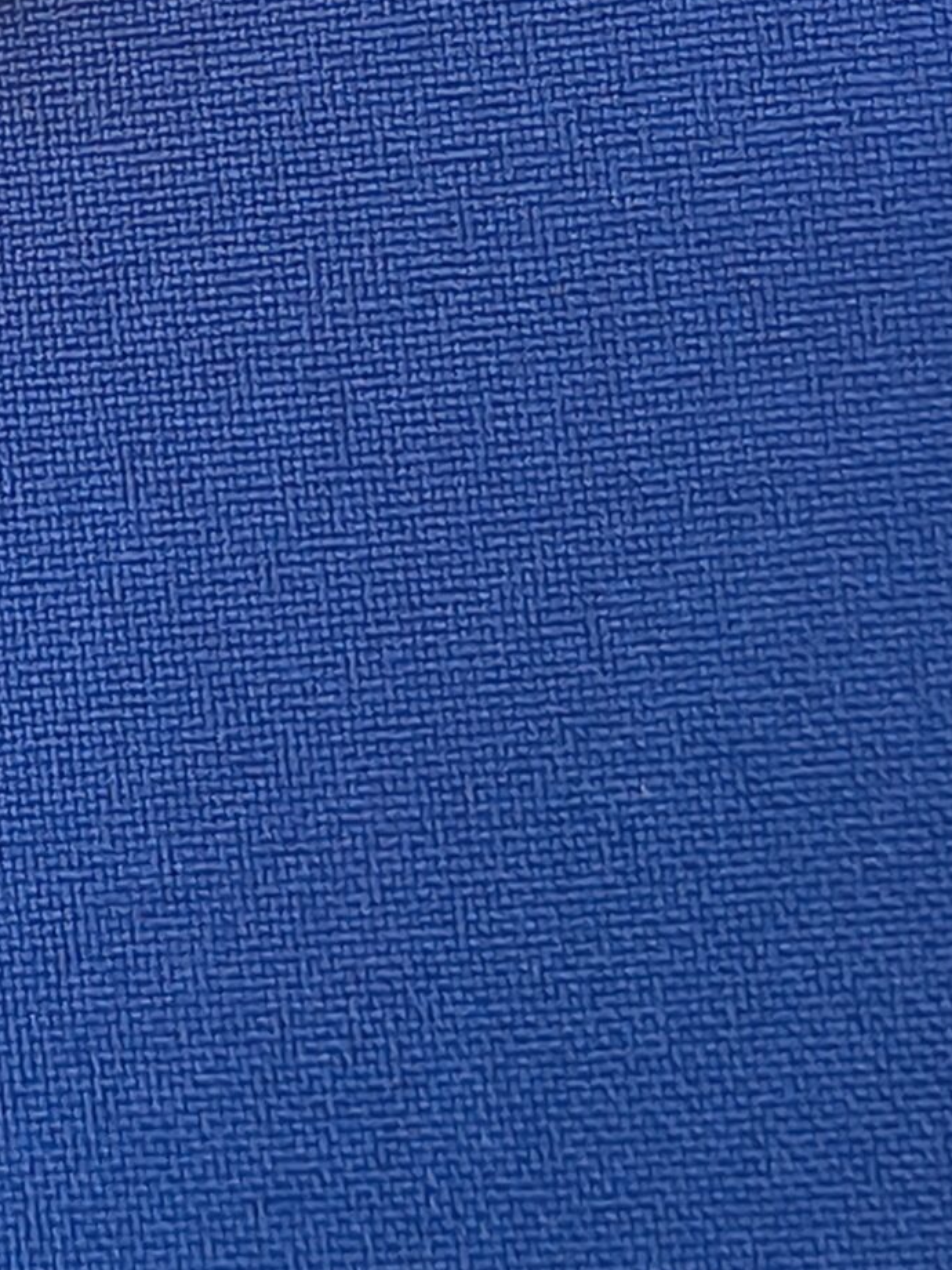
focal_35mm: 128
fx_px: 4694
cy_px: -395
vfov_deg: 14.7
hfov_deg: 11.2
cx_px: -361
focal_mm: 6.14
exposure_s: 1/100
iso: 320
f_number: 1.65
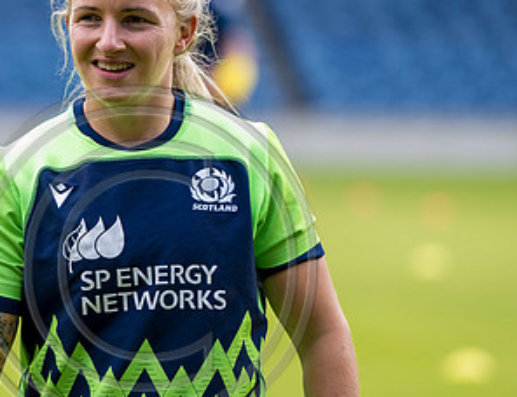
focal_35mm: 521
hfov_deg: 3.8
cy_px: 183
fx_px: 7845
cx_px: 121
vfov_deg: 2.9
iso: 800
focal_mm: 200
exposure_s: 1/1250
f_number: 3.2
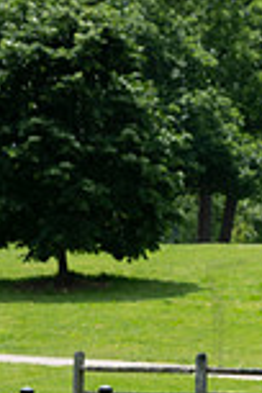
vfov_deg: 7.0
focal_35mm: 291
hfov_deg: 4.7
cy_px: 552
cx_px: 336
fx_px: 3177
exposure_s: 1/400
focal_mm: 99
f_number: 13
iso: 400
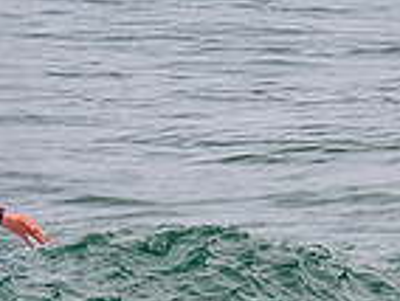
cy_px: 206
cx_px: -12
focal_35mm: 4273
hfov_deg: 0.5
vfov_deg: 0.3
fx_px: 49460
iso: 800
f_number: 11
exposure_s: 1/2000
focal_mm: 800
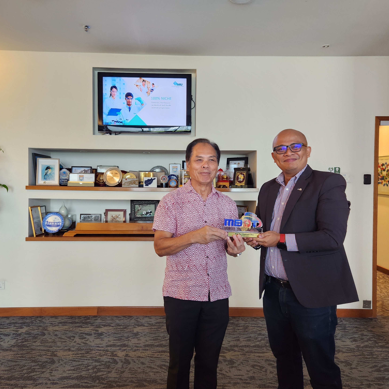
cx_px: 181
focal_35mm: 28
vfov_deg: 57.3
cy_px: 192
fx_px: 356
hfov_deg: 57.3
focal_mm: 5.4
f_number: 1.8
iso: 200
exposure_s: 1/100
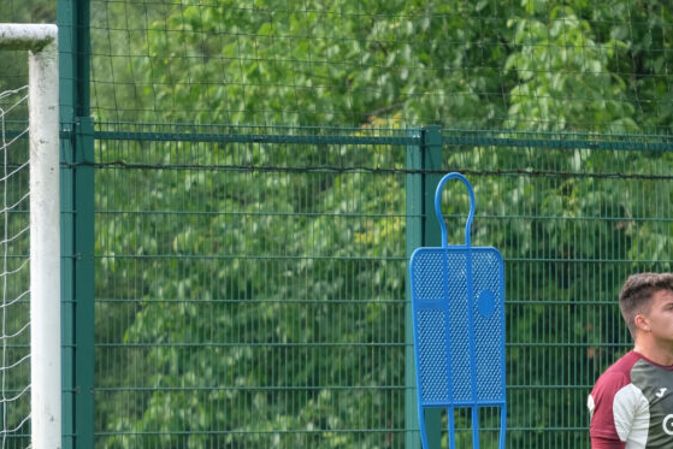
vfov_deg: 2.1
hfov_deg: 3.2
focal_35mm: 644
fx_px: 12042
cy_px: 385
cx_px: 662
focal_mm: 200
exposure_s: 1/500
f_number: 4.8
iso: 400
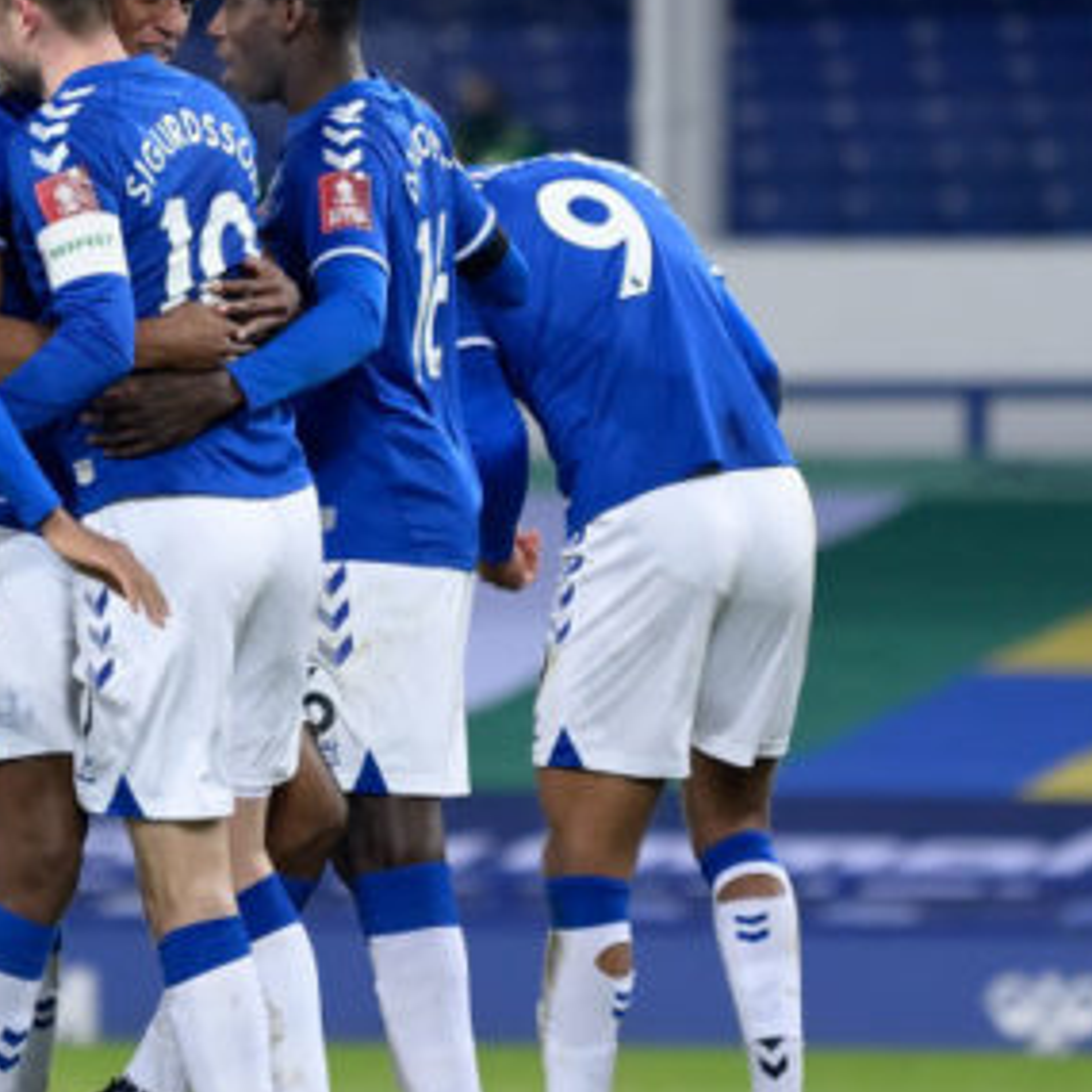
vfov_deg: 4.0
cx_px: -142
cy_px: 521
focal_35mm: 435
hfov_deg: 4.0
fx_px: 15525
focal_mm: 190
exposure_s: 1/1000
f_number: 2.8
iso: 1600
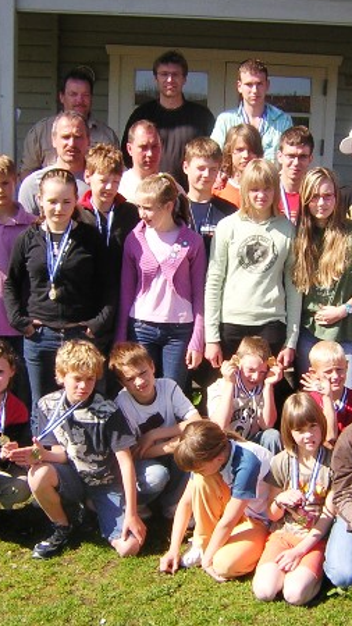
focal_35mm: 53
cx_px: 263
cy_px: 310
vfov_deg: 39.2
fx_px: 880
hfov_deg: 22.4
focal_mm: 4.7
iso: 100
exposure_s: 1/211
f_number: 5.2
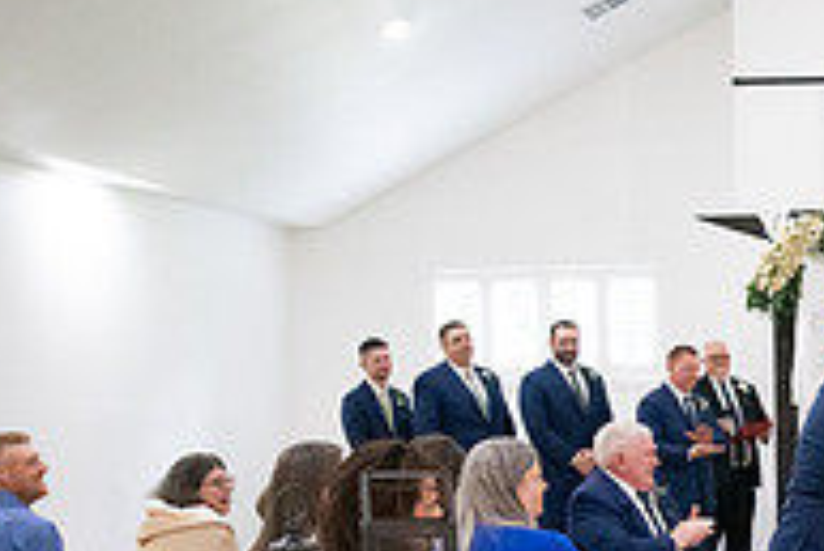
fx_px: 1649
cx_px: 931
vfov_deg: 18.6
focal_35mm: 72
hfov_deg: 25.7
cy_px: 502
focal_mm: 24
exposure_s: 1/320
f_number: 3.5
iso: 10000
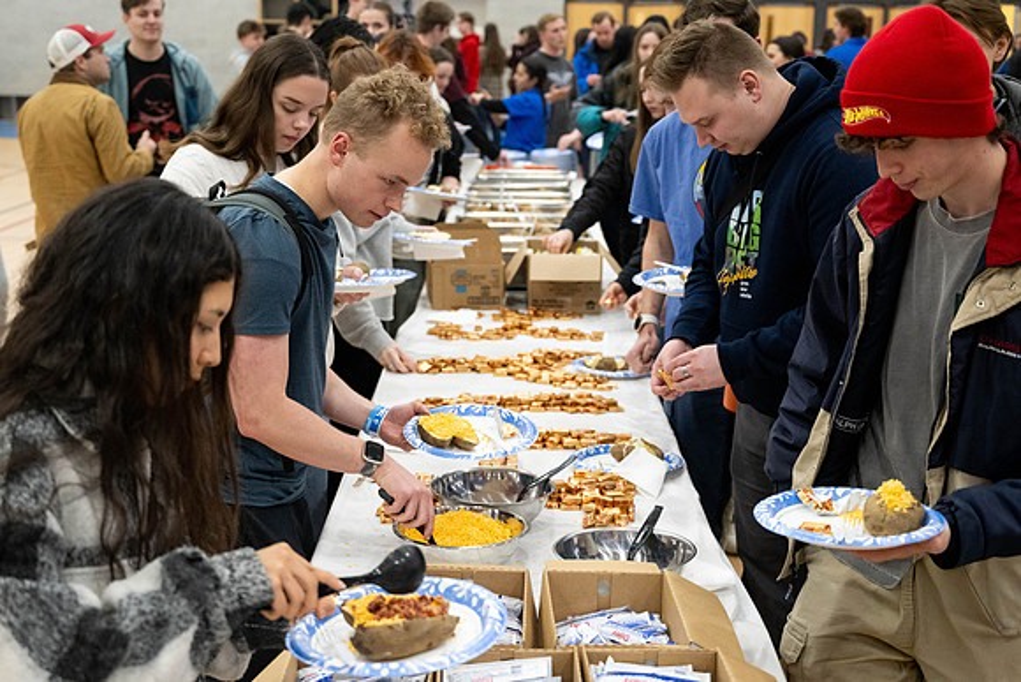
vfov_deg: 26.5
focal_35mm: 51
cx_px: 510
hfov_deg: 38.9
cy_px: 341
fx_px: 1444
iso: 3200
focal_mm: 49
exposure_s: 1/200
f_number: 4
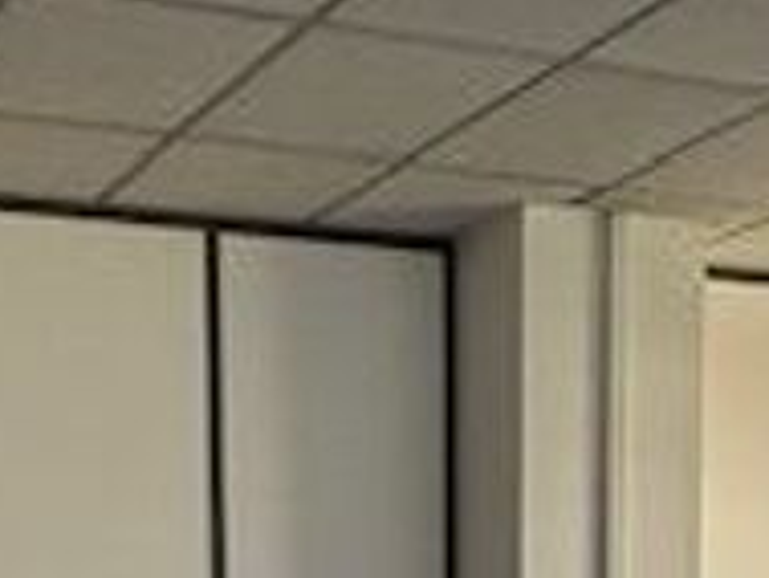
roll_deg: +1.8
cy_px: 936
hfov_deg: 25.4
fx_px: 1645
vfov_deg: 17.4
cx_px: 53
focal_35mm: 74
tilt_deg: -4.3
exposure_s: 1/78
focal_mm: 2.22
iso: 400
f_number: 2.2
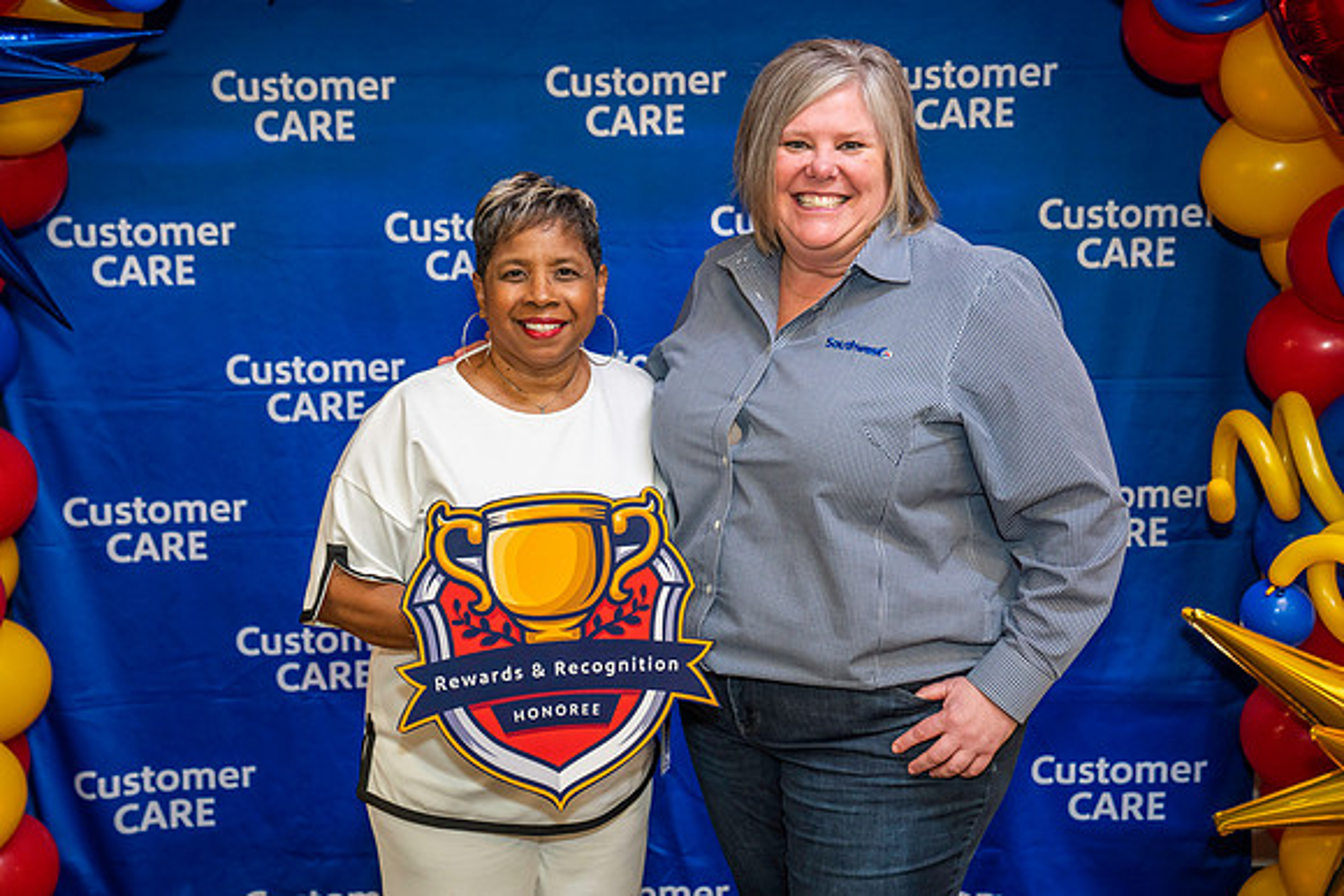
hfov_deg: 41.1
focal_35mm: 48
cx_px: 672
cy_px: 429
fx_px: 1791
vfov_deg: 28.1
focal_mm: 46
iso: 1250
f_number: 4
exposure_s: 1/160
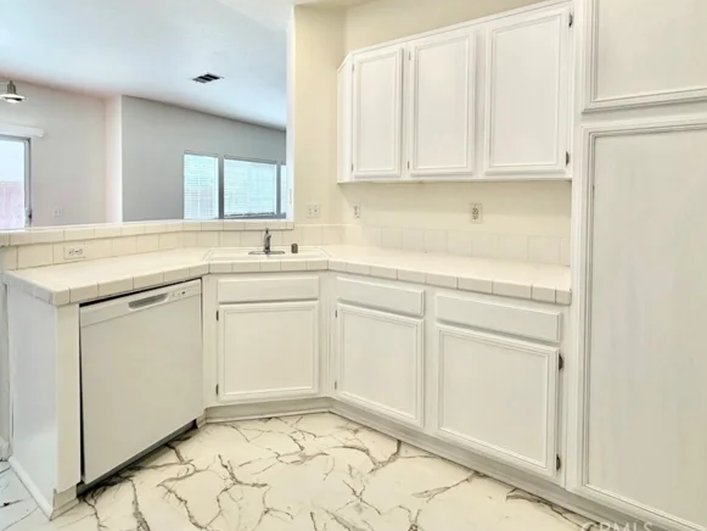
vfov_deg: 70.6
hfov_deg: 87.5
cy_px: 202
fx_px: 368
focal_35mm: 18
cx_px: 318
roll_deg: -0.2
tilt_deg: -1.3
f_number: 2.2
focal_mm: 2.22
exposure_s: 1/122
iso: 64
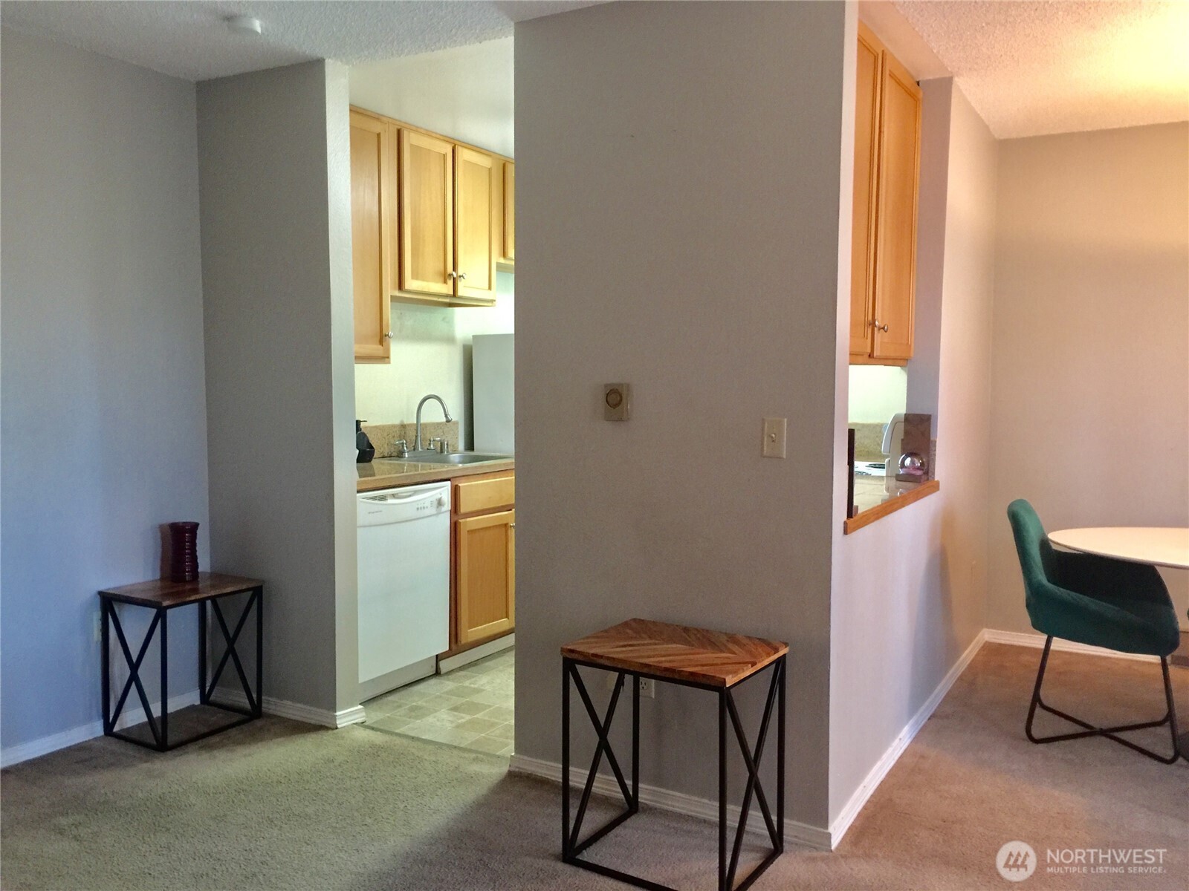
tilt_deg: -5.1
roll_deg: -1.4
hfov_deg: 61.7
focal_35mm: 29
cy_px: 446
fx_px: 996
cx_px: 594
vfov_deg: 48.2
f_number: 2.2
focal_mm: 4.15
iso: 80
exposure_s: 1/4
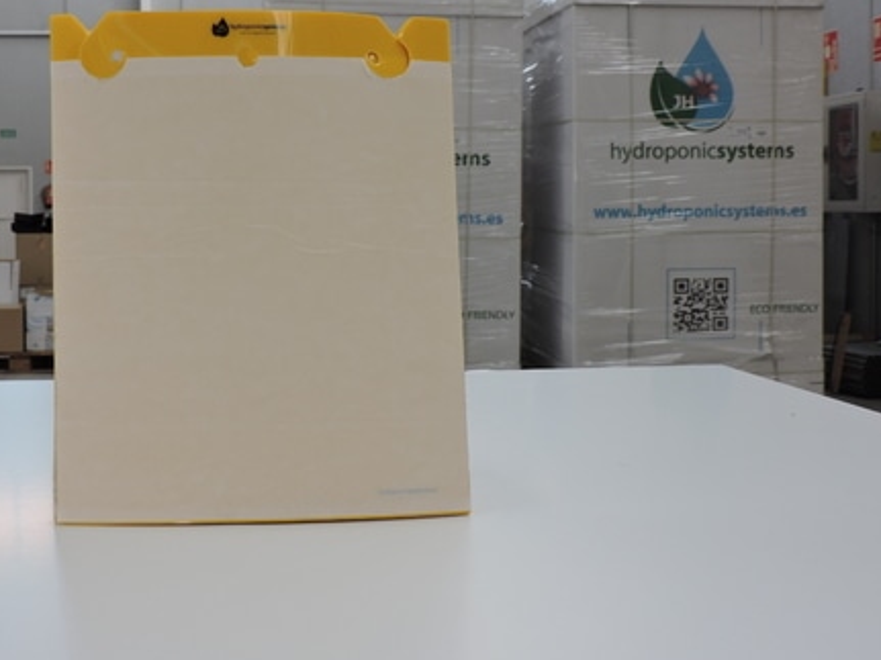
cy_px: 253
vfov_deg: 28.5
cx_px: 333
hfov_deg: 37.3
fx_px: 1298
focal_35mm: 51
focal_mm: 7.1
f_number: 3.3
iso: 100
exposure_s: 1/60
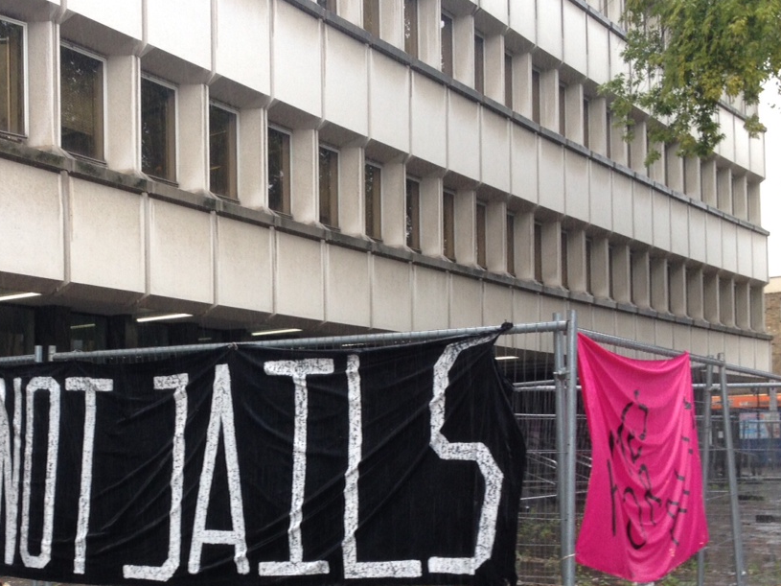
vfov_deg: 26.4
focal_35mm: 55
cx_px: 227
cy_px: 407
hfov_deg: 34.4
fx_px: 1241
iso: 80
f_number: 2.4
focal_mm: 4.28
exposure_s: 1/120
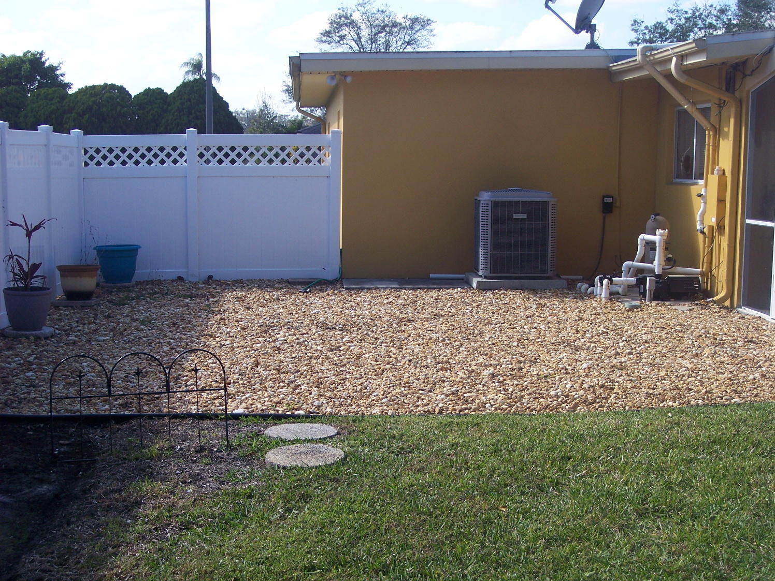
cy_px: 290
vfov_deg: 28.0
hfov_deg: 36.8
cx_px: 388
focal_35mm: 52
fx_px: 1164
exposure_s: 1/500
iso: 100
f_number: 4
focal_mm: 10.7
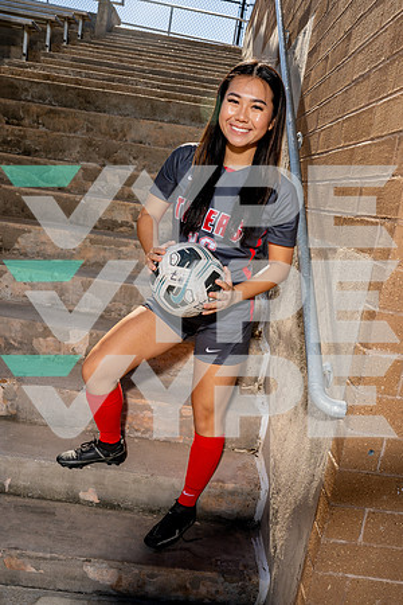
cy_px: 302
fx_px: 504
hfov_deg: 43.6
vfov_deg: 61.9
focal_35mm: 30
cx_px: 202
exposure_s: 1/250
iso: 100
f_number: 8
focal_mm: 30
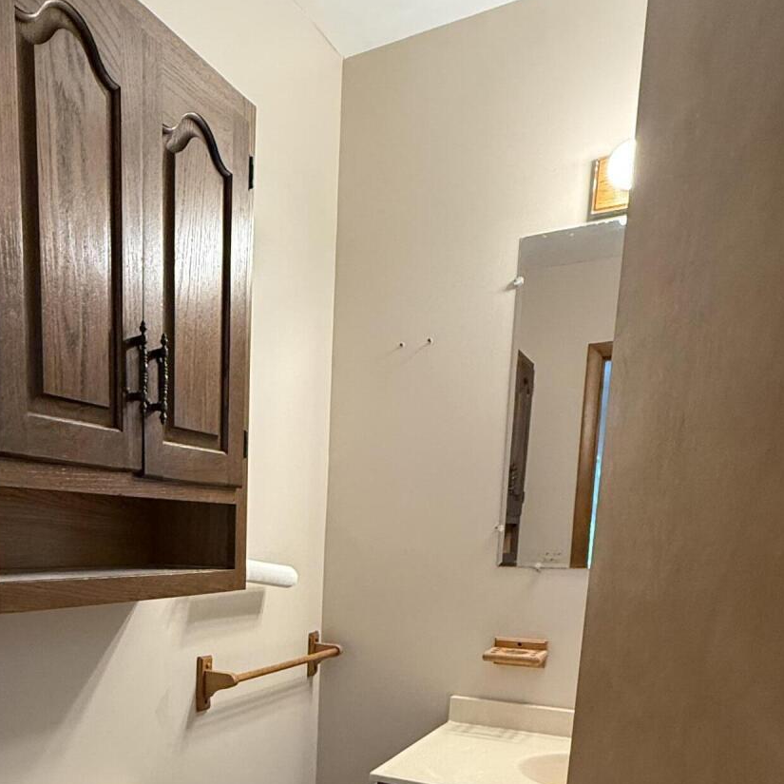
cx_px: 246
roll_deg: -1.4
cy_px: 698
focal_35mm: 30
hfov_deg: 52.7
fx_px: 769
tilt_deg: -11.3
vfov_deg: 48.6
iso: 320
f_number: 2.2
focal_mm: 2.22
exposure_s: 1/60
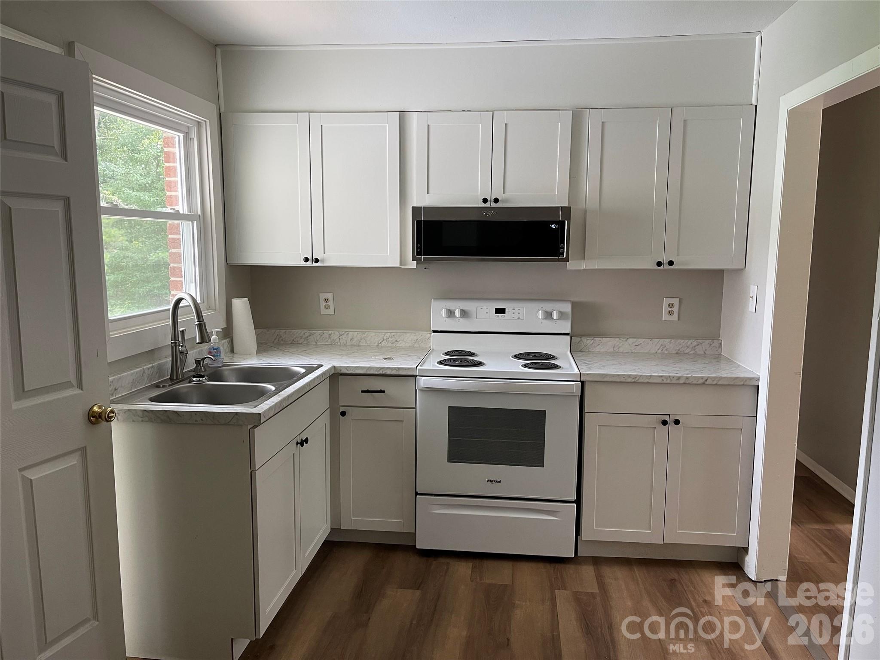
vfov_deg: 54.9
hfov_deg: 69.4
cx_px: 440
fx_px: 636
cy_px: 330
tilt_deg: -9.0
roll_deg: -0.1
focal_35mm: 25
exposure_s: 1/63
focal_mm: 5.1
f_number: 1.6
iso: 125
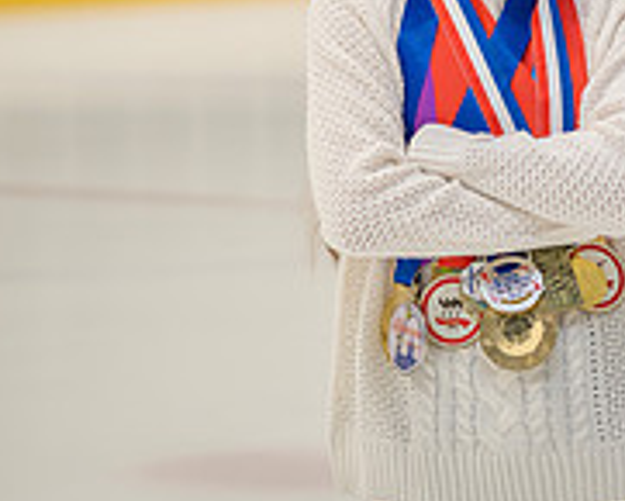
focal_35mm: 198
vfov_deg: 7.8
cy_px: 100
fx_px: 3664
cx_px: 449
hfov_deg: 9.7
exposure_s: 1/320
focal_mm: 85
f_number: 4
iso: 1000
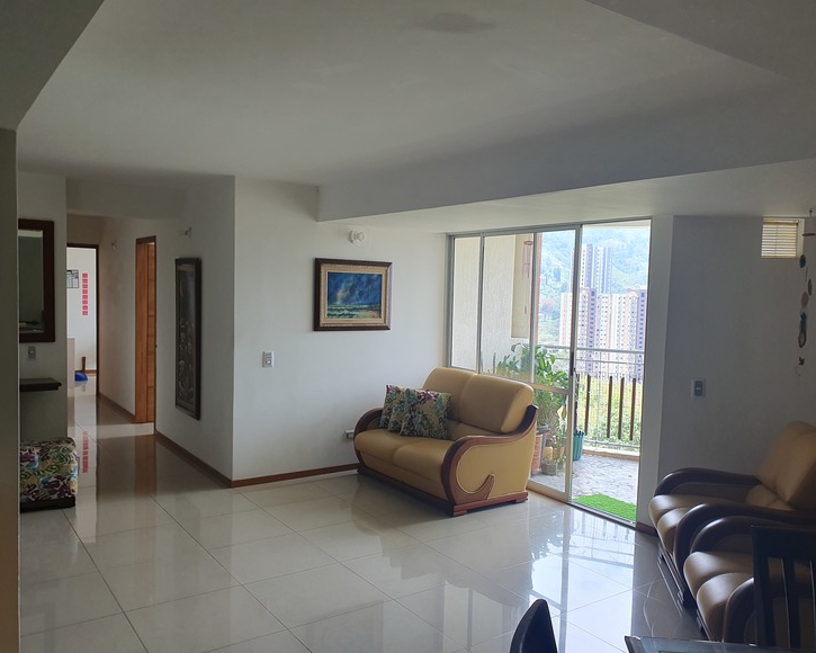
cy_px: 334
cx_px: 437
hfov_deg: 62.1
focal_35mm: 28
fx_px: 676
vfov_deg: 51.5
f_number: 2.4
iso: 50
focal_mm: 4.32
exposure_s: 1/151
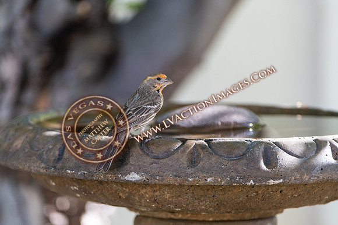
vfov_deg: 2.7
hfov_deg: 4.1
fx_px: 4769
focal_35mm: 508
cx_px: 144
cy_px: 108
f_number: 4
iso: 450
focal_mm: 400
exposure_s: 1/250
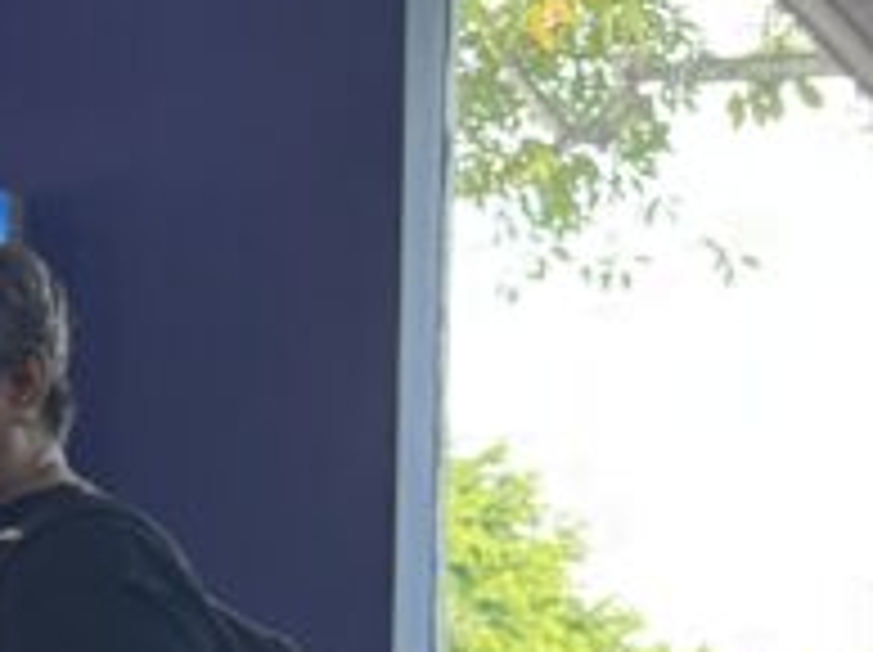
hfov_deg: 12.2
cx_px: -1274
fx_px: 3199
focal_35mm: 127
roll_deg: +1.1
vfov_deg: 10.8
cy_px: 1223
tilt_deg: -0.4
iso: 200
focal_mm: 6.76
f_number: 1.78
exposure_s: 1/60
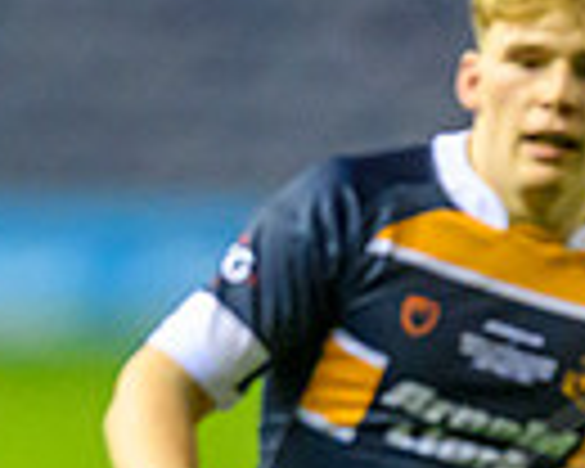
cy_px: 803
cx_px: 619
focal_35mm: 2212
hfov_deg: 0.9
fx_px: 38298
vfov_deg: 0.7
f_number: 3.2
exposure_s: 1/1250
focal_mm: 400
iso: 8000
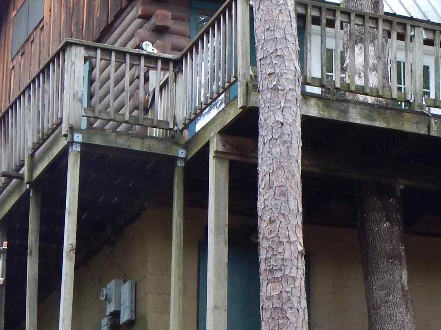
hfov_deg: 14.4
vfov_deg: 11.0
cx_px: 452
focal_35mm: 135
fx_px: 1720
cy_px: 218
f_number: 3.7
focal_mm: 8.6
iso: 180
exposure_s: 1/30
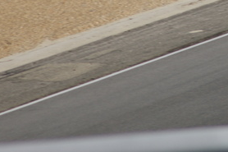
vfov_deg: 1.2
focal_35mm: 1106
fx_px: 7000
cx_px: 326
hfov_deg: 1.9
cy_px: -121
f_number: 6.3
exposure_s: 1/640
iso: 100
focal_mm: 200
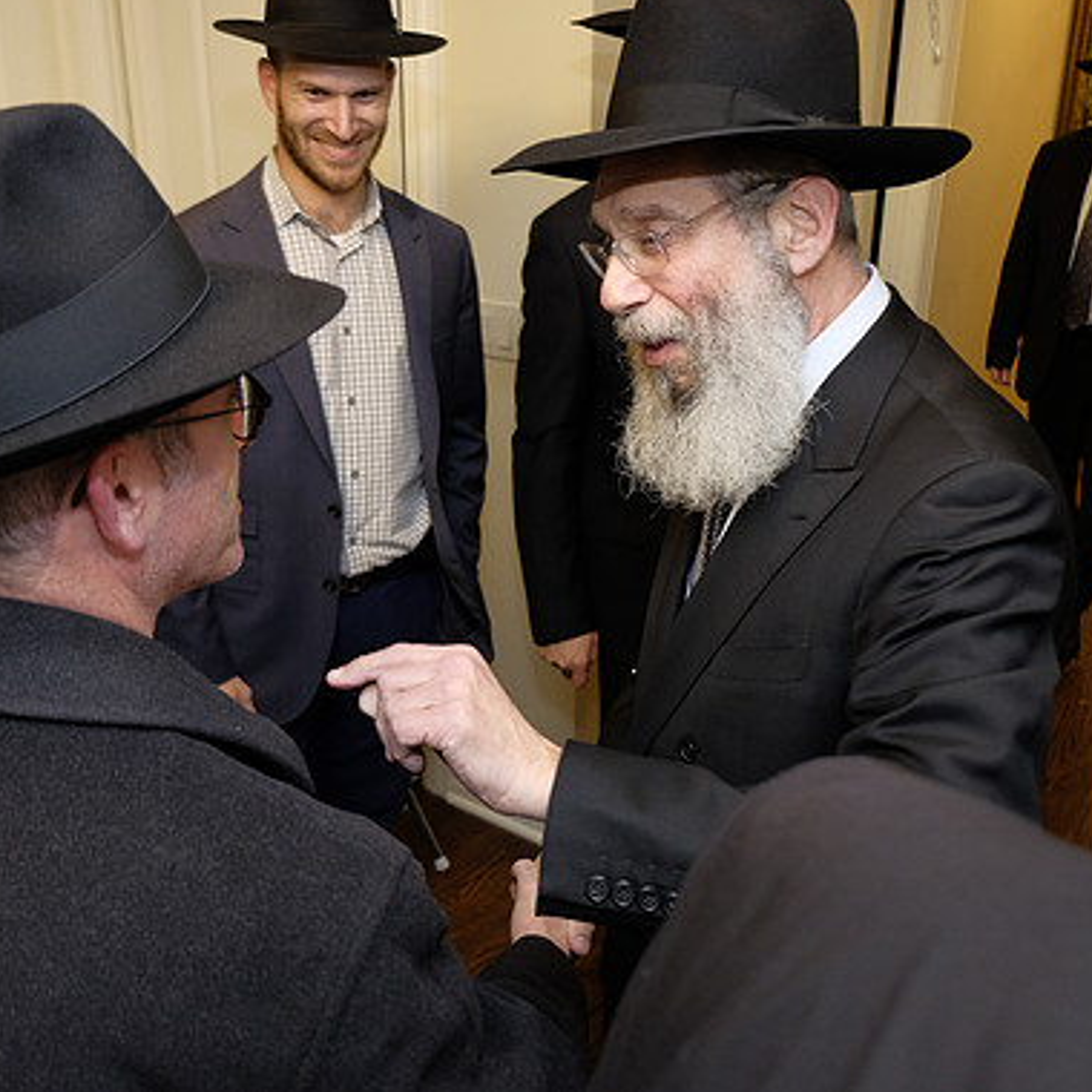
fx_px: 1249
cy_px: 542
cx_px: 532
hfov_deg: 47.2
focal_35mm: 35
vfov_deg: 47.2
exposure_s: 1/180
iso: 800
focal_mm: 18
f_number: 2.8
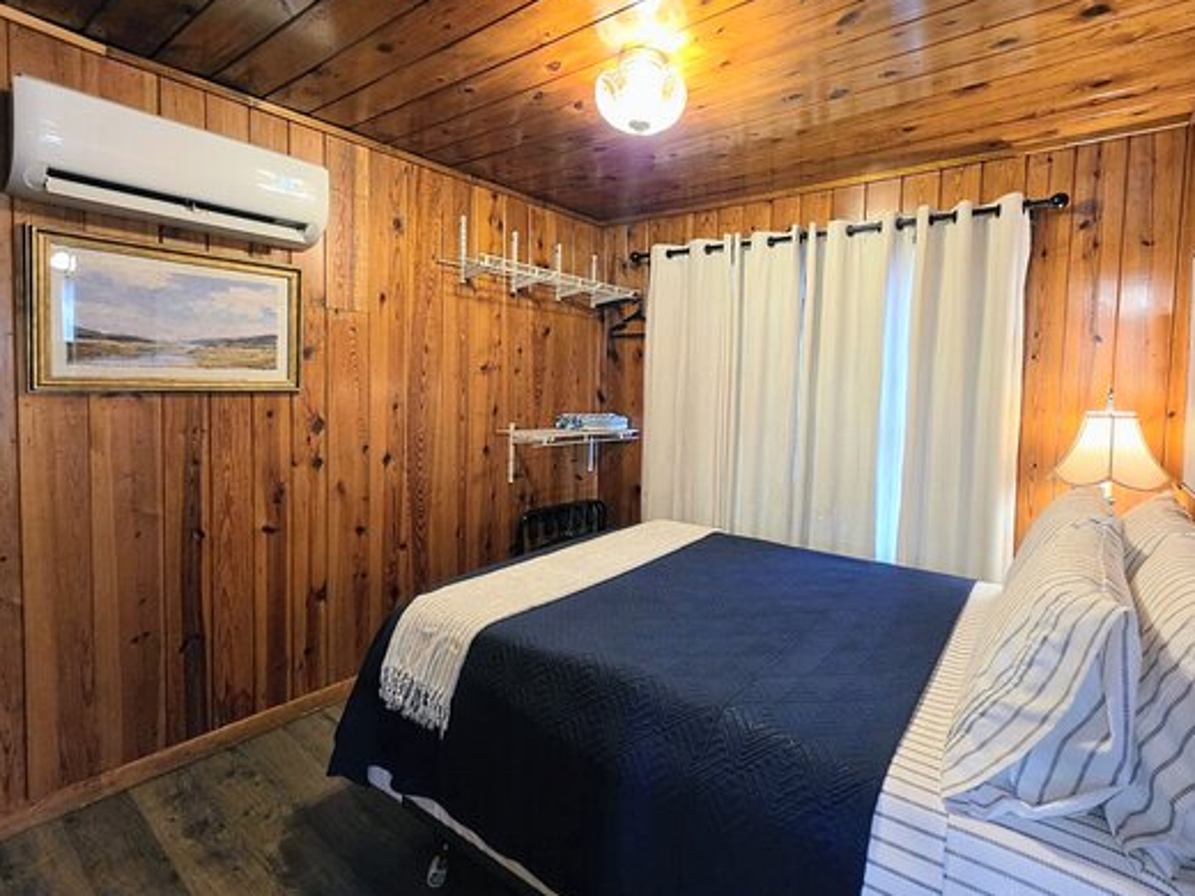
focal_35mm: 16
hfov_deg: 94.2
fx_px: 552
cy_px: 409
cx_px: 653
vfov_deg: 77.9
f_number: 1.9
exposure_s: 1/60
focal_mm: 2.2
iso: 640
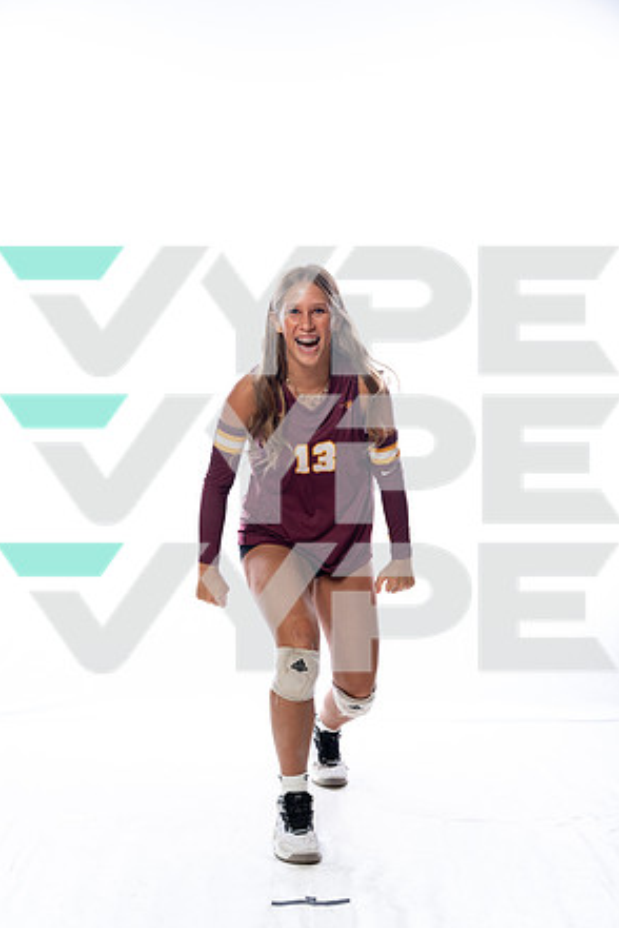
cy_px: 461
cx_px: 312
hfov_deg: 26.5
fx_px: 1315
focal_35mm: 51
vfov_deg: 38.9
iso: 640
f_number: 5.6
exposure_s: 1/250
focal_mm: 50
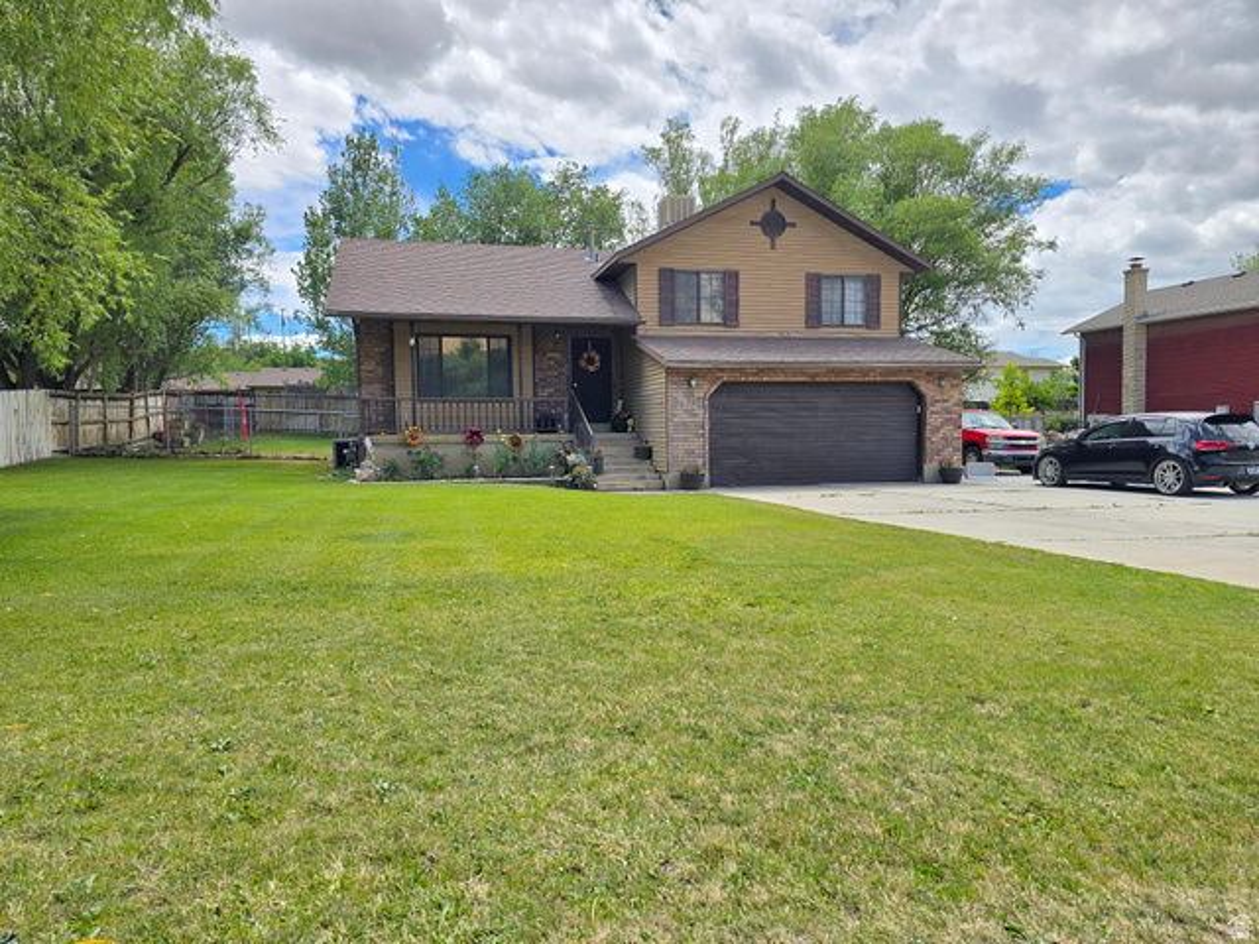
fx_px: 837
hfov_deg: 73.9
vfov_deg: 58.9
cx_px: 630
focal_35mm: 23
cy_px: 472
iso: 12
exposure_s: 1/748
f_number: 1.7
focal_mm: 6.3
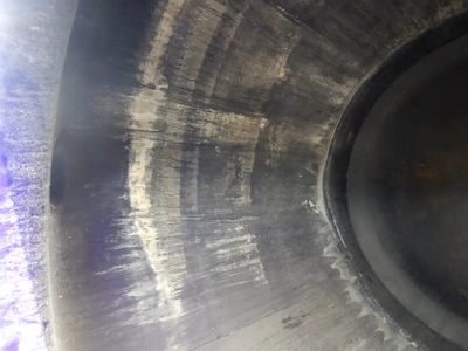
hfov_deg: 71.6
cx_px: 234
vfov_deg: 56.8
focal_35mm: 24
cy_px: 176
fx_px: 324
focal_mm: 4.3
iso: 1600
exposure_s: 1/200
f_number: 2.8
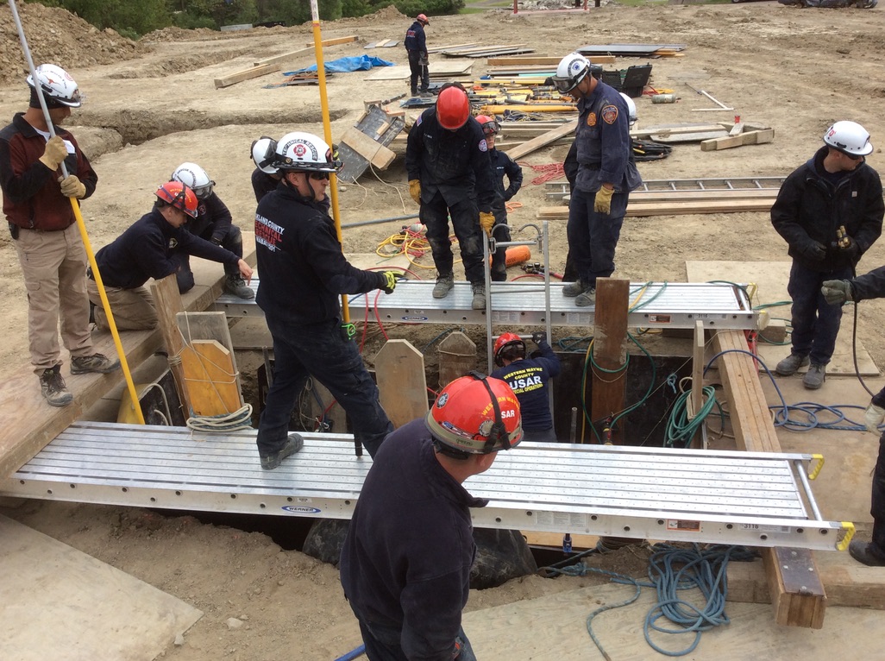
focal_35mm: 32
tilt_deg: -25.0
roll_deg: +1.7
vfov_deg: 44.0
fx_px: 817
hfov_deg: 56.9
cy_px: 330
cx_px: 442
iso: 32
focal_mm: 3.3
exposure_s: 1/907
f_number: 2.4
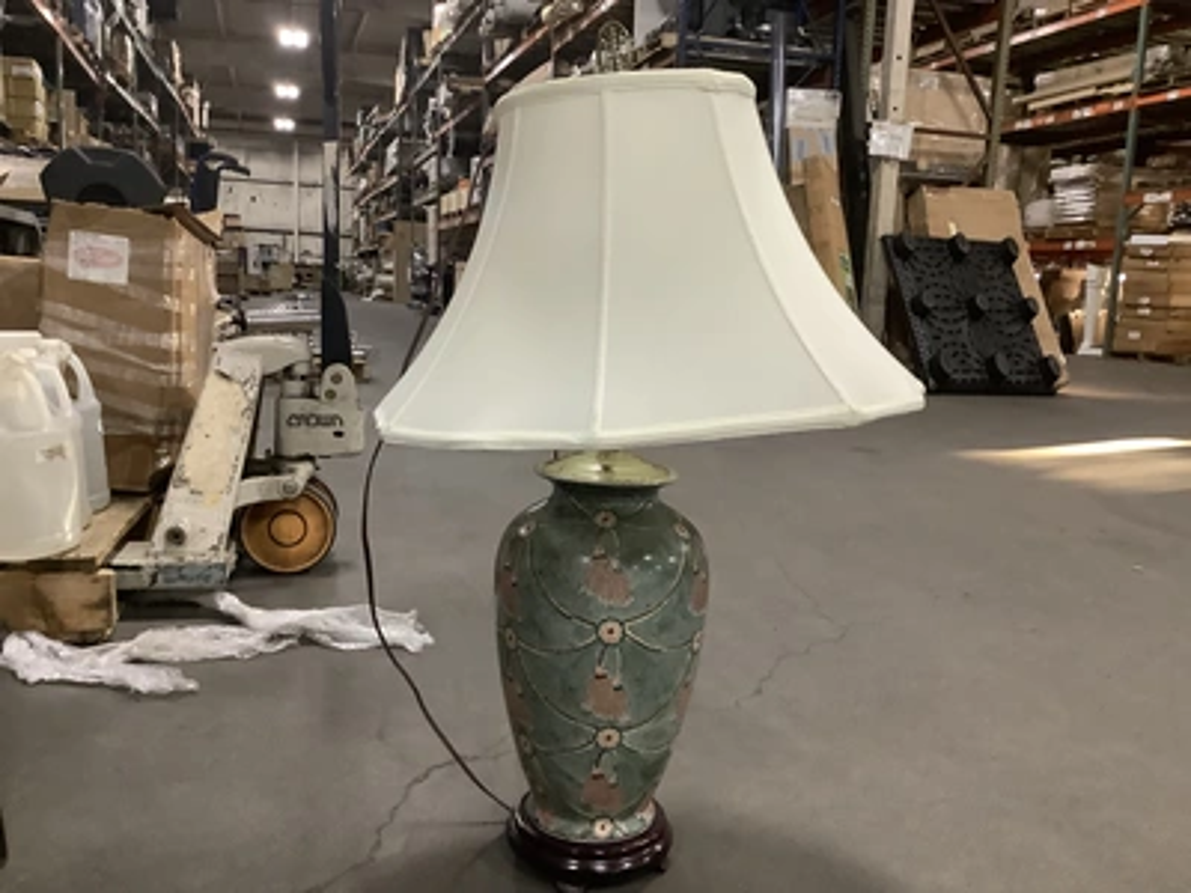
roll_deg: -2.4
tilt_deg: -10.5
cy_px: 446
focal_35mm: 31
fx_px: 1067
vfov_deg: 45.4
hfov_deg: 58.4
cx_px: 596
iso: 250
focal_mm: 3.3
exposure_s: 1/40
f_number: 2.4
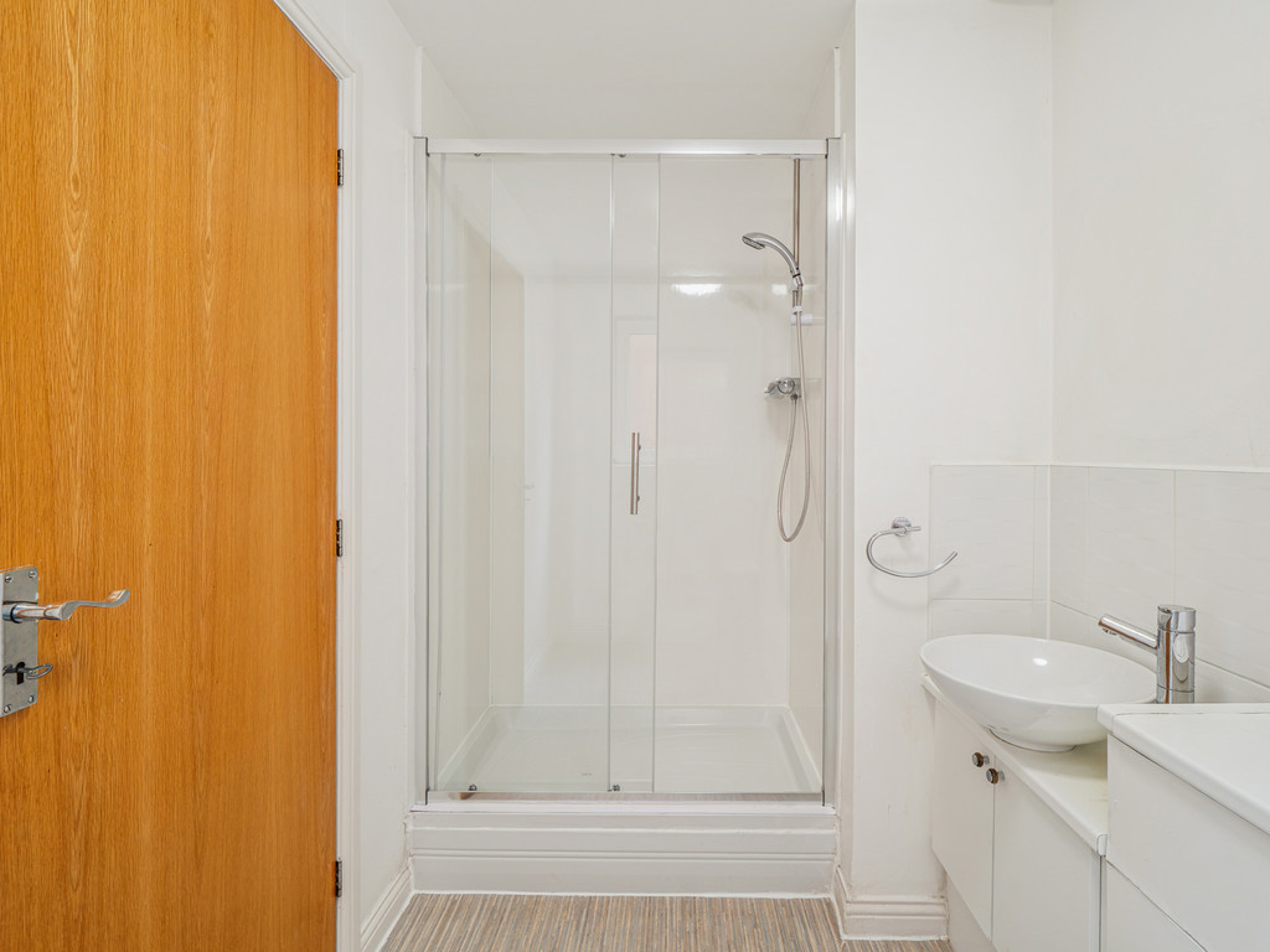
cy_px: 476
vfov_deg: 78.1
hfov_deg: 94.5
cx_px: 635
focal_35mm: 16
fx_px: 587
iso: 400
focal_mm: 8
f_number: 8
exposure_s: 1/10
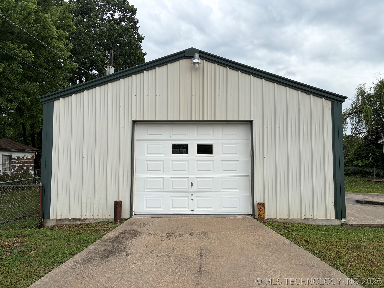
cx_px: 192
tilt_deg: +4.7
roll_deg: +0.8
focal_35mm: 26
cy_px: 144
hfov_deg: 67.3
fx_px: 288
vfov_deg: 53.1
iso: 50
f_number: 1.6
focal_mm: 5.96
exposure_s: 1/2364
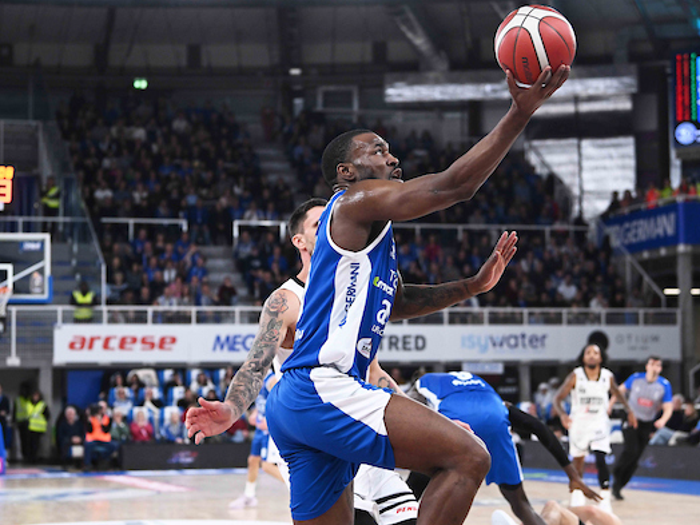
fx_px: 1557
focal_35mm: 77
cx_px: 379
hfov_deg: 25.3
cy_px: 262
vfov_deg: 19.1
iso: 2000
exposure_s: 1/1600
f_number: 3.5
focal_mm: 70
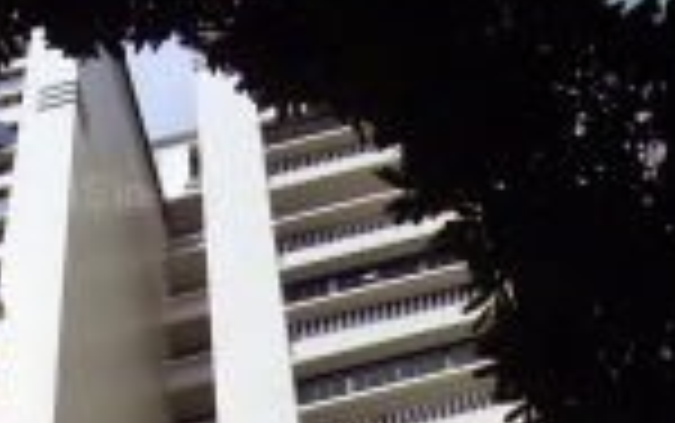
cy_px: 648
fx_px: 2651
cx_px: 248
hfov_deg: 14.5
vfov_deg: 8.9
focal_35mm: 144
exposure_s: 1/800
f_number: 5.6
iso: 80
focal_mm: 6.2
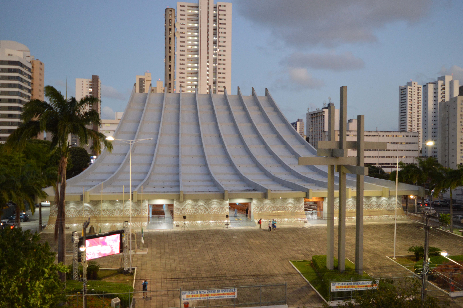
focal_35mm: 32
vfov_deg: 41.6
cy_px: 154
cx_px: 232
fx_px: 405
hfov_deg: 59.5
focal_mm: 21
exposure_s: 1/15
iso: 1000
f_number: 3.8
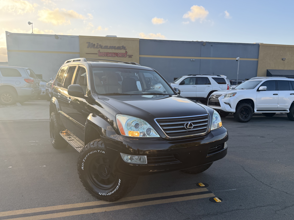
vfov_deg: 49.7
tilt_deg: -10.0
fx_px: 238
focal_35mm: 28
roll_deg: -1.4
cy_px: 117
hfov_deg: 63.1
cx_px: 170
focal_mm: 6.76
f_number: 1.78
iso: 100
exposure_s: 1/708
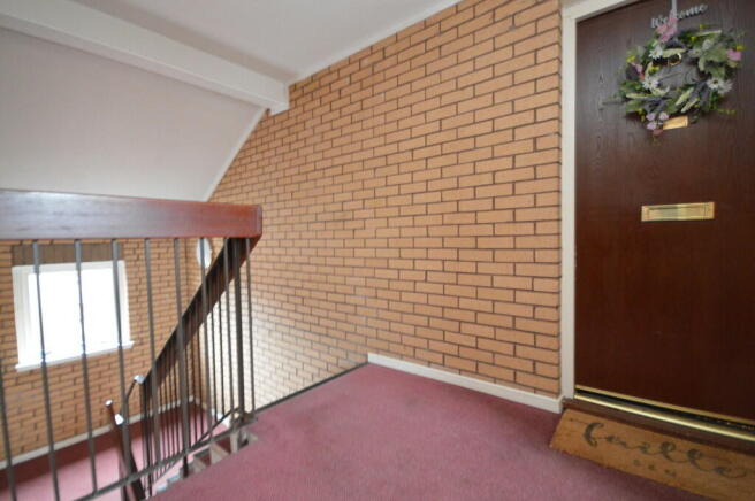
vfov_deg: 77.2
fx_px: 314
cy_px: 250
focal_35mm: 15
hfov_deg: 100.4
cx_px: 378
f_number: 4
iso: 3200
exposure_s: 1/4
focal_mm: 10
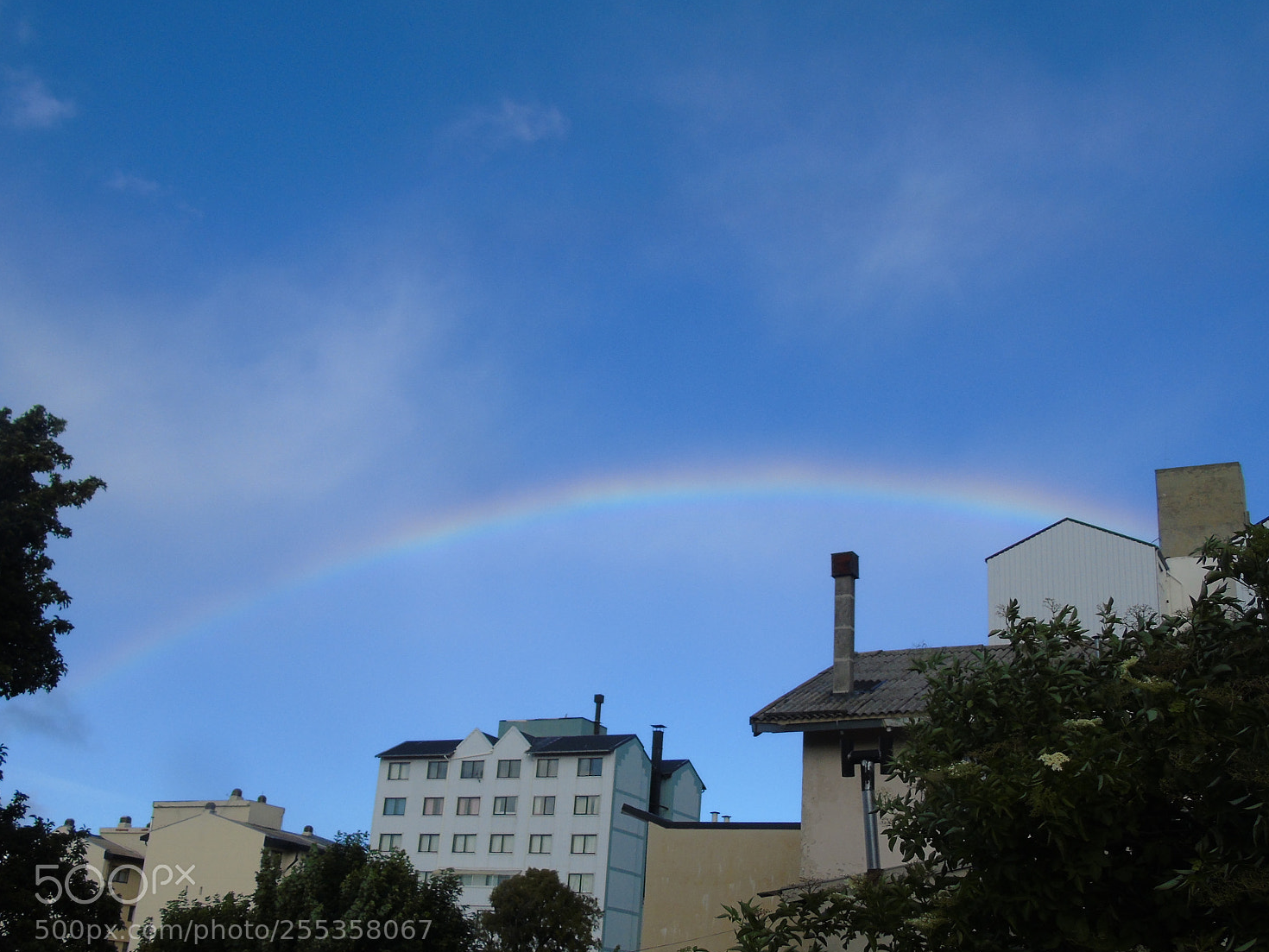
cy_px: 480
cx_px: 672
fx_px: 1357
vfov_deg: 38.7
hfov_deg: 50.1
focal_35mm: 37
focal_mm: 6.1
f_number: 3.8
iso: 80
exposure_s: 1/1000
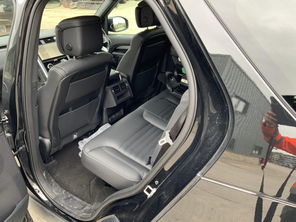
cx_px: 148
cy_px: 111
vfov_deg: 48.2
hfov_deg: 61.7
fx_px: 248
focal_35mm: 29
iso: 64
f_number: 1.8
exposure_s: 1/70
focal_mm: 3
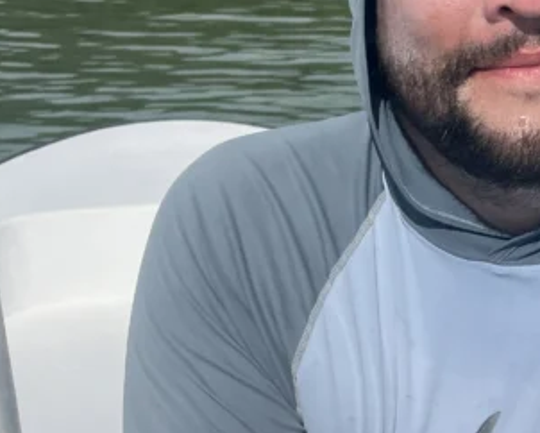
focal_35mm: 86
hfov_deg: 21.9
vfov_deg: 17.1
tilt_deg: -24.1
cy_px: 508
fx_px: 1375
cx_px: 438
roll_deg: +0.2
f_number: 1.6
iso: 50
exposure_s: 1/7353
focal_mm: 5.1
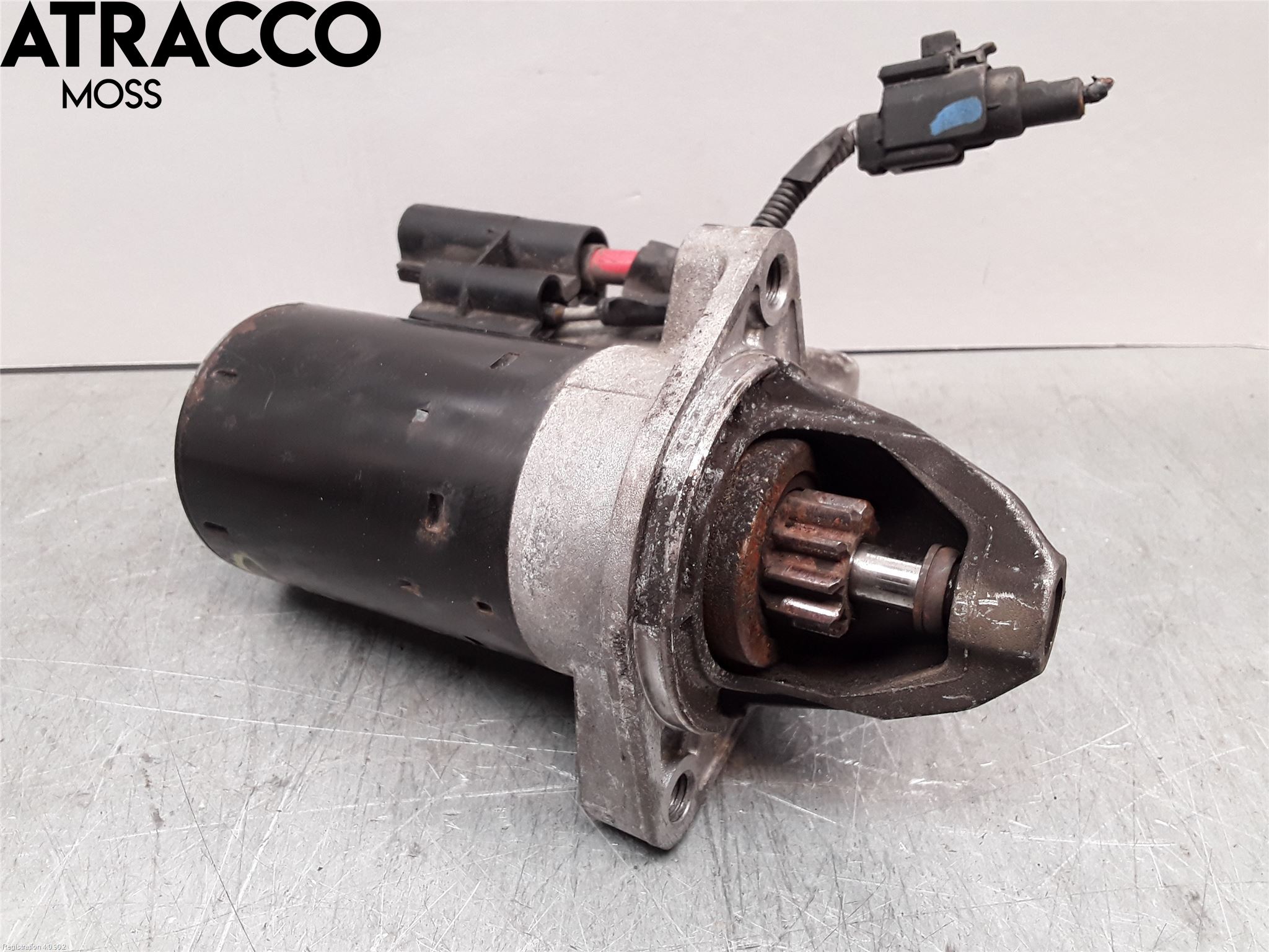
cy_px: 476
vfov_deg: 49.7
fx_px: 1026
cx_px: 634
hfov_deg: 63.4
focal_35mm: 28
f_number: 1.9
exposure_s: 1/50
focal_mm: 2.91
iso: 64
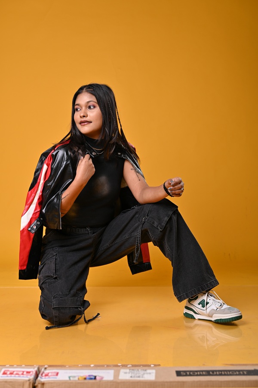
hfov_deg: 27.5
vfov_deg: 40.4
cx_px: 129
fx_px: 527
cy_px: 194
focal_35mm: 49
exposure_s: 1/160
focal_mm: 49
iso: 100
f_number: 4
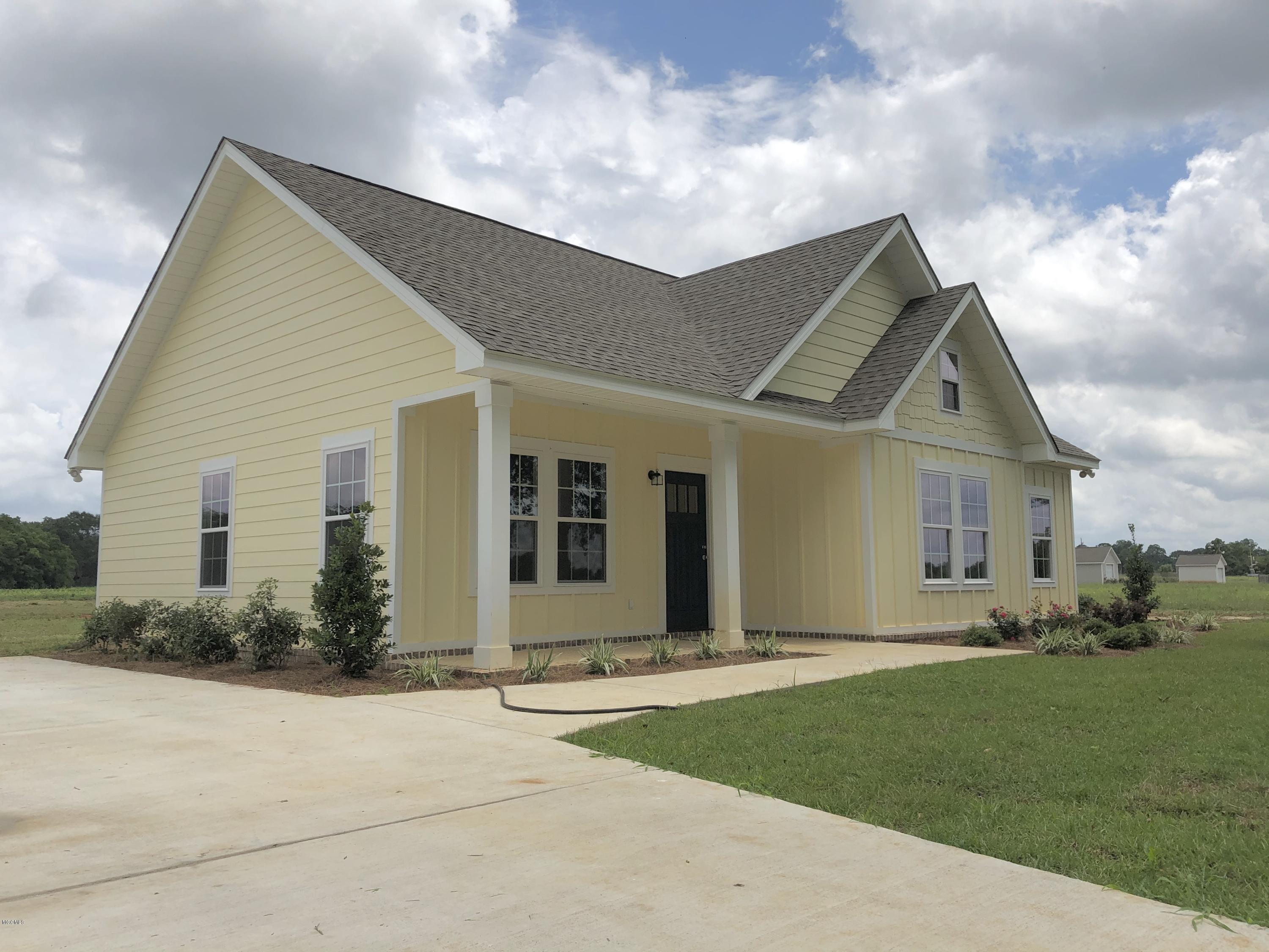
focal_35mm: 28
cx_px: 634
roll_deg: +0.4
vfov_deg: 49.7
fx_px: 1026
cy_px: 476
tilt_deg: +6.4
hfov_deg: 63.4
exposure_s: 1/4000
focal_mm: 3.99
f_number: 1.8
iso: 25
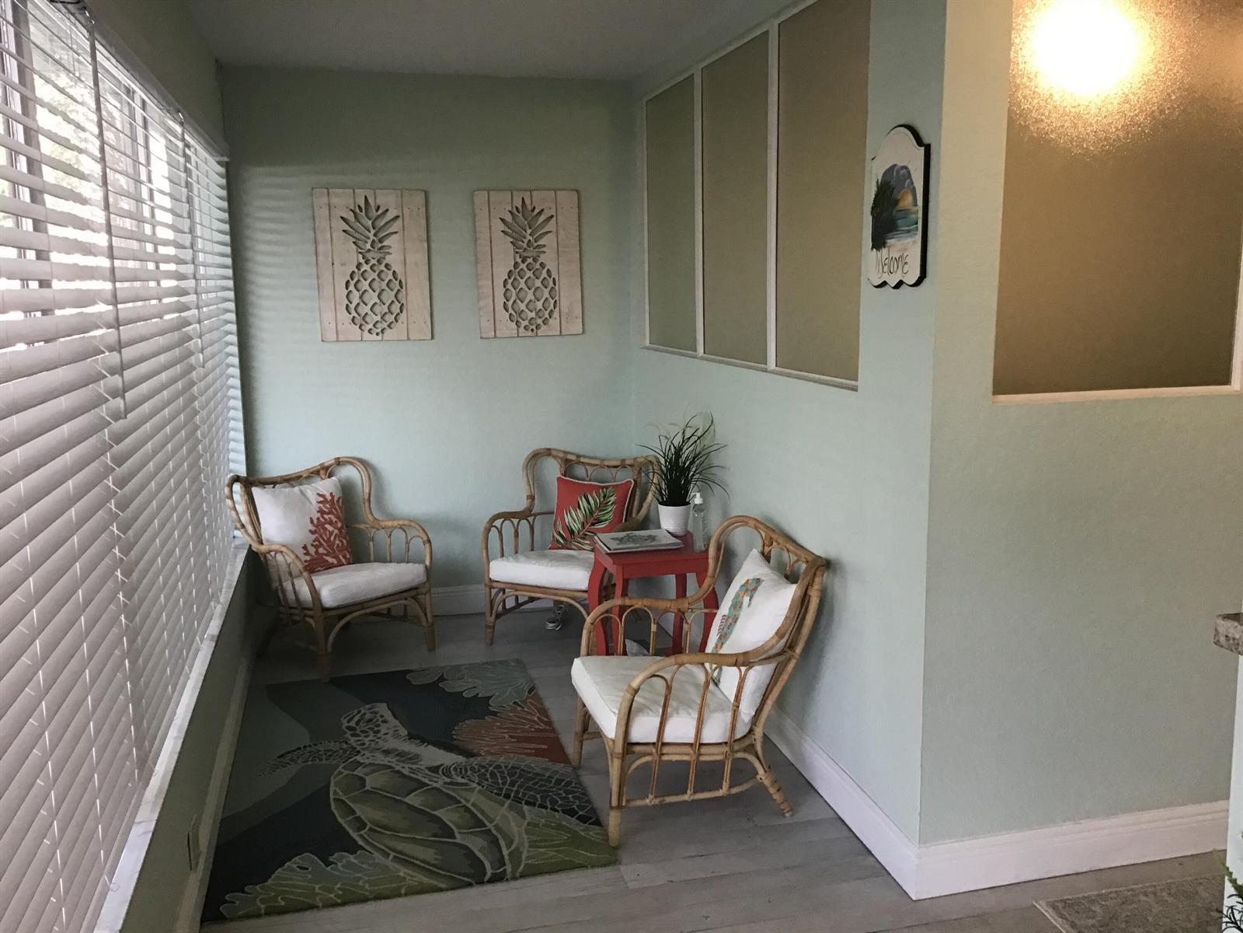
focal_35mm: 31
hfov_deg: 58.4
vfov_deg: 45.4
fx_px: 1113
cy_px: 466
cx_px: 622
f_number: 2.4
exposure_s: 1/30
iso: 100
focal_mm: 3.3
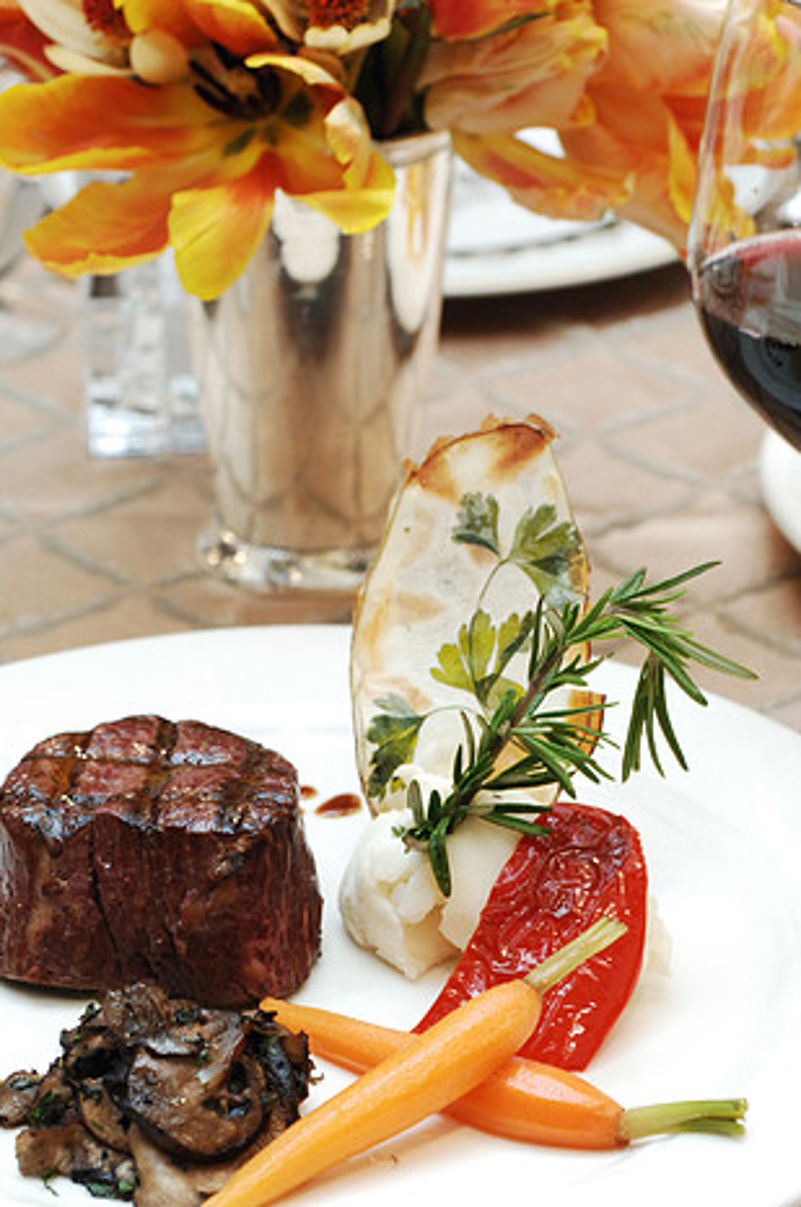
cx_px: 460
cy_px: 518
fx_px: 3752
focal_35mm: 112
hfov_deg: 12.2
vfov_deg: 18.3
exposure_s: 1/10
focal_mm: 60
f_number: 7.1
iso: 800
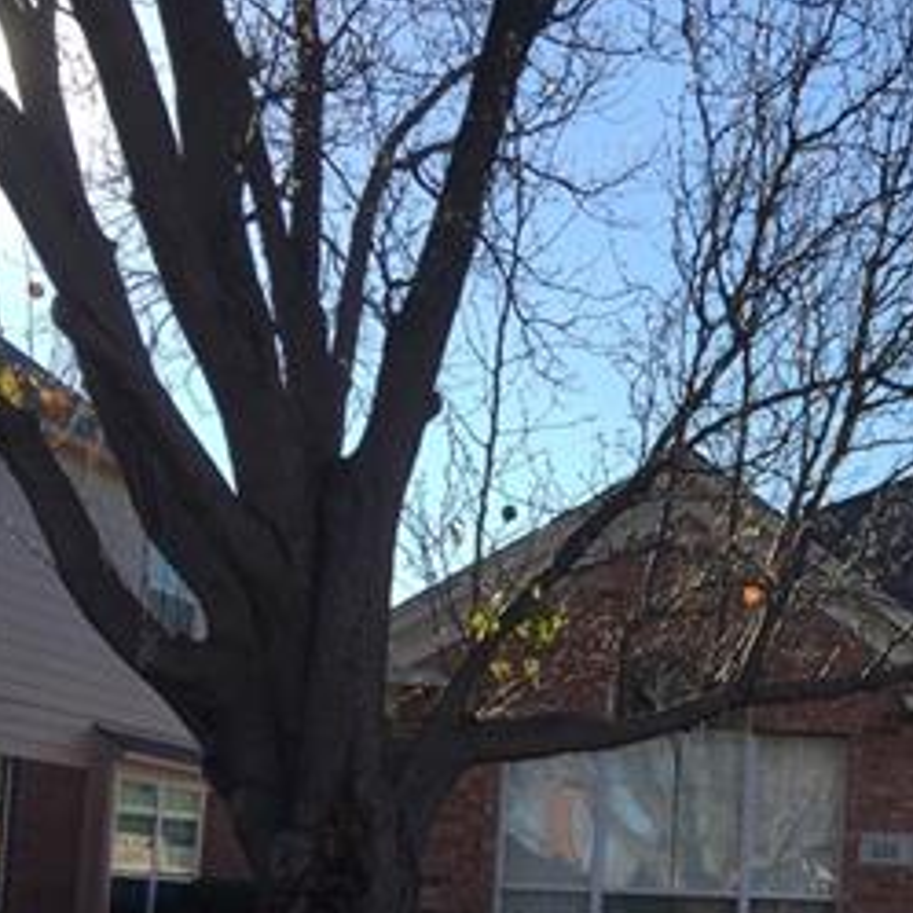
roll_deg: -1.9
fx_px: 1969
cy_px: 799
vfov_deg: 25.4
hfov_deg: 23.8
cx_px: 1096
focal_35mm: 66
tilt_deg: +3.3
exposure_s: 1/1412
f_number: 2.2
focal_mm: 4.15
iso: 32
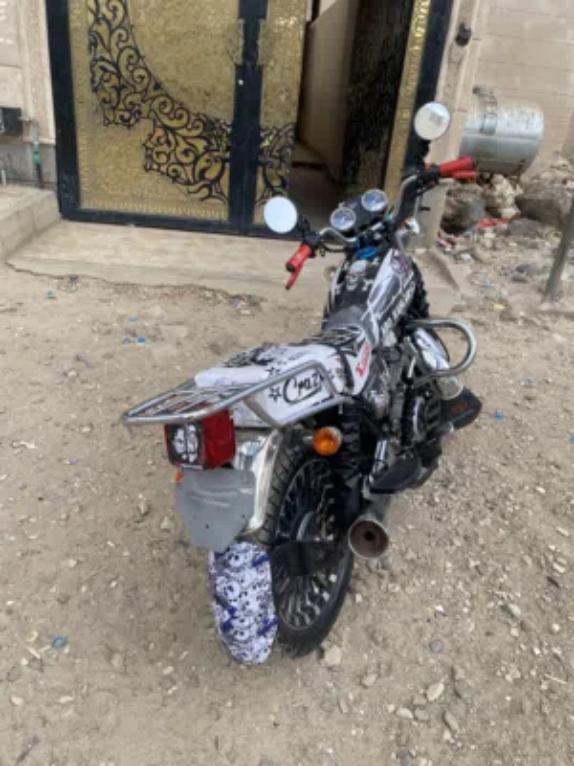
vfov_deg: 67.3
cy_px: 383
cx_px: 287
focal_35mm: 26
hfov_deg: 53.1
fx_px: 575
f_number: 1.8
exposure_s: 1/805
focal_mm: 4.25
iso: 32
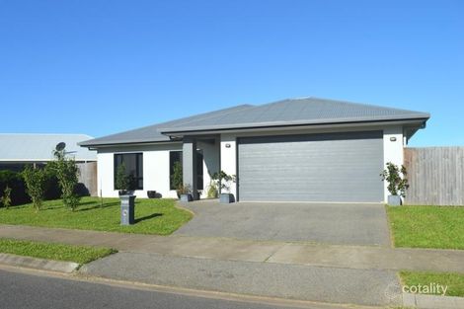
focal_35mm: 27
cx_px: 232
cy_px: 154
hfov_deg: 67.4
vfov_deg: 47.9
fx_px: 348
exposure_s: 1/320
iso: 100
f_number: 9
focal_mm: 18
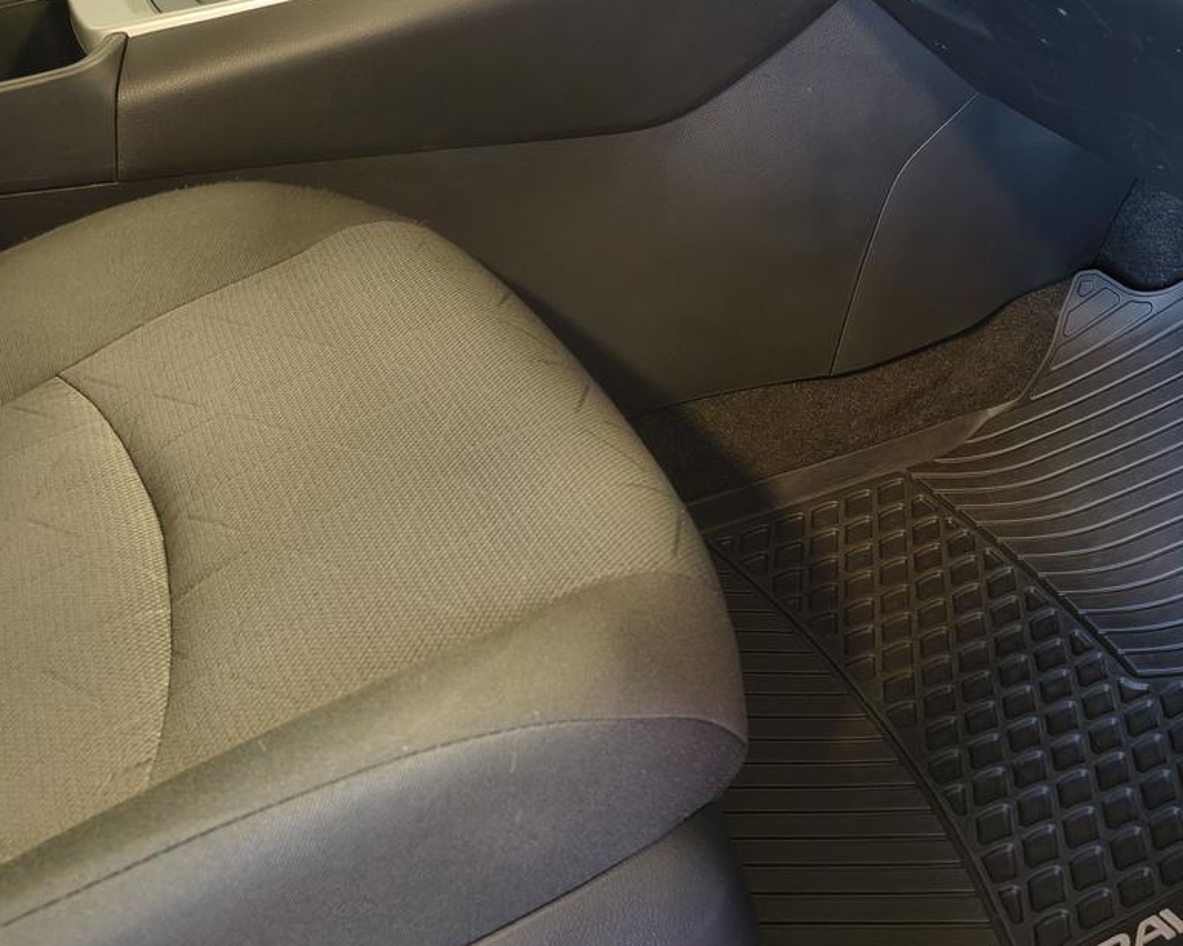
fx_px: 1365
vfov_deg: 38.2
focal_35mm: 39
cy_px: 461
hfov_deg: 45.2
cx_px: 891
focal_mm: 5.56
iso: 871
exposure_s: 1/60
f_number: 1.8
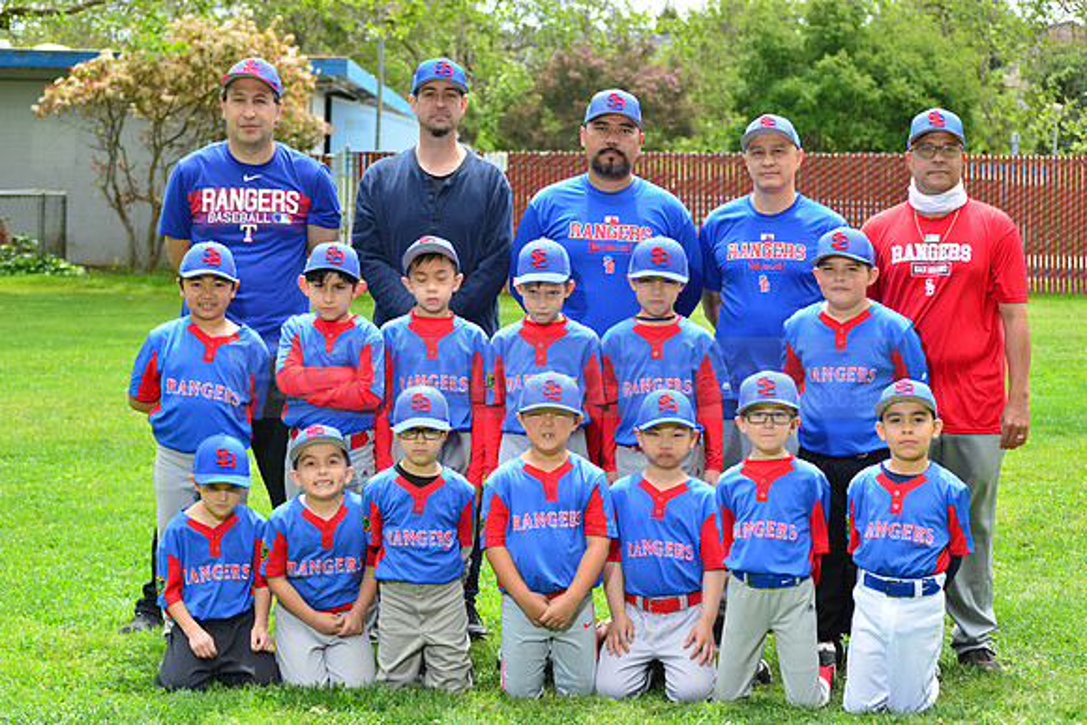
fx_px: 2416
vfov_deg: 17.1
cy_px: 362
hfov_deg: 25.4
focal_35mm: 80
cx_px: 544
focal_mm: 80
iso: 200
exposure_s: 1/200
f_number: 8
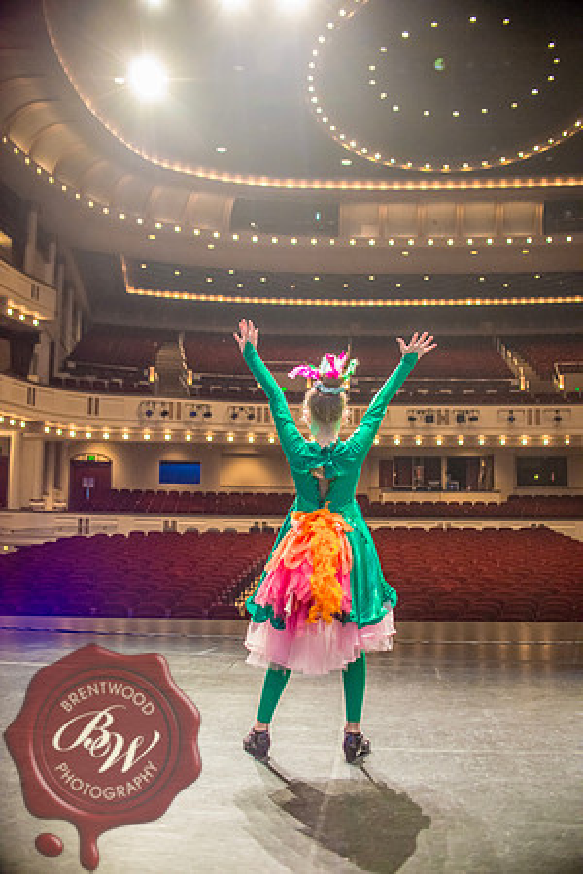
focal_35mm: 35
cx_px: 292
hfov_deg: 37.9
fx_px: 850
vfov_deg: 54.4
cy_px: 437
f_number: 2.8
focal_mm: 35
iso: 6400
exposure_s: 1/320
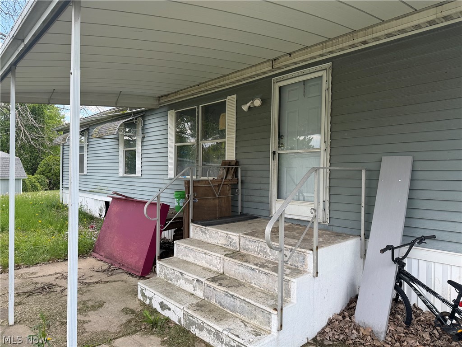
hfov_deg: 71.6
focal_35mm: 24
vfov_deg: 56.8
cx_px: 231
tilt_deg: -0.3
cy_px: 174
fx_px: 320
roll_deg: +0.3
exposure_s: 1/888
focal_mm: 6.76
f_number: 1.78
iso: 80
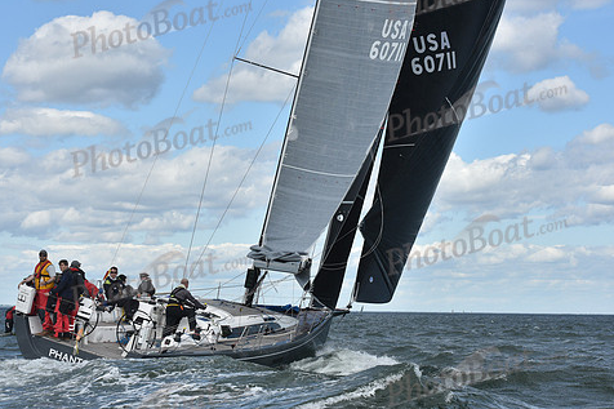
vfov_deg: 13.7
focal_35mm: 100
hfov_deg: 20.4
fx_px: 1705
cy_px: 193
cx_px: 320
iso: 320
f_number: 9
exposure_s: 1/1000
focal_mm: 82
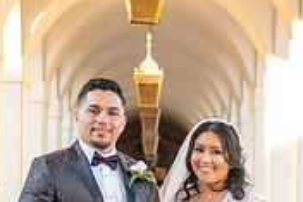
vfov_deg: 7.8
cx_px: 281
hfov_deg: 11.9
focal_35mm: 172
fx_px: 1446
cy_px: 295
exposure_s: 1/250
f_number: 2.8
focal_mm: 44
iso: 500
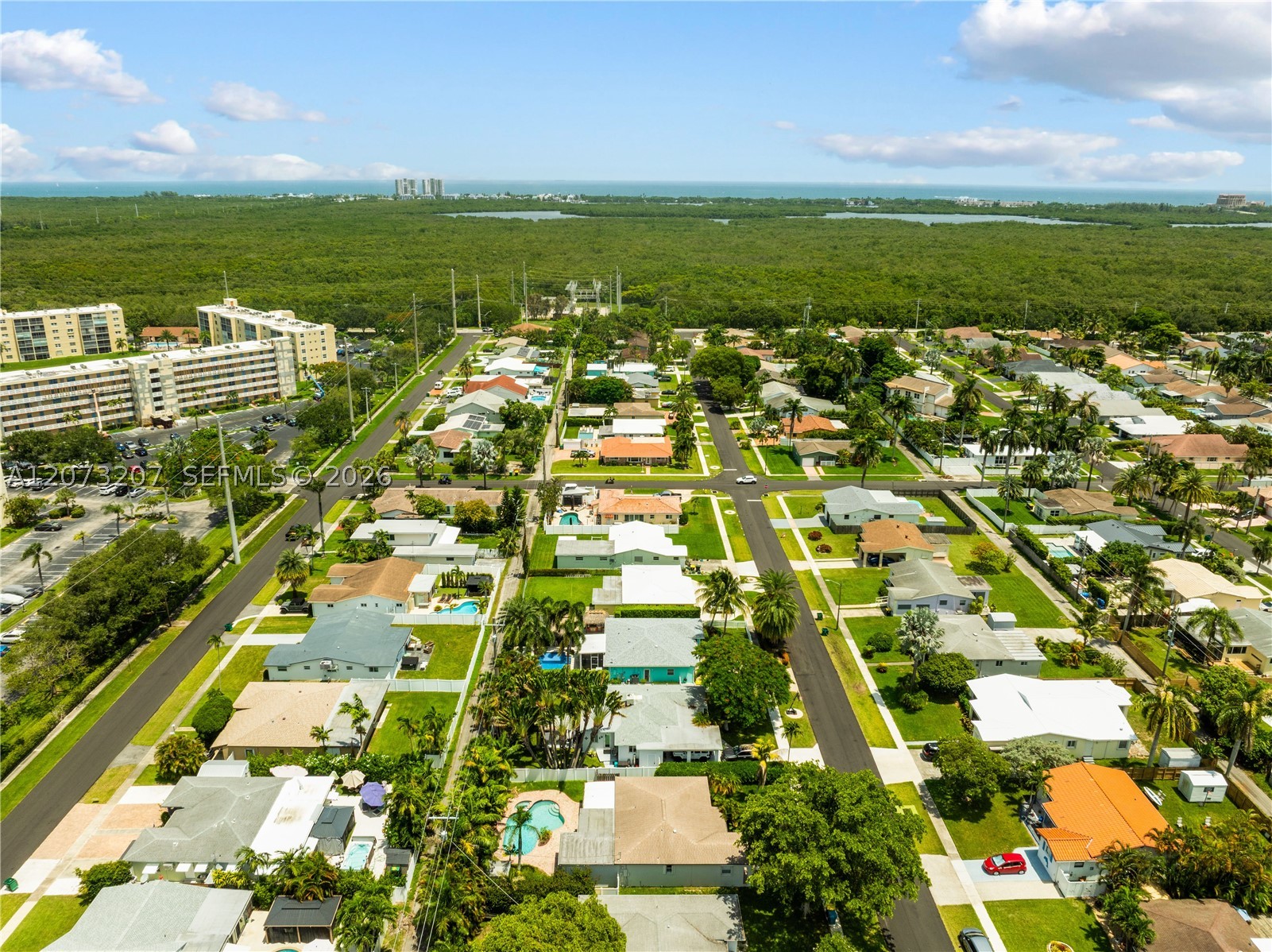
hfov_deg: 71.6
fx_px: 881
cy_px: 476
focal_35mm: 24
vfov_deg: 56.7
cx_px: 636
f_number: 8
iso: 100
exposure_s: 1/320
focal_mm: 12.29
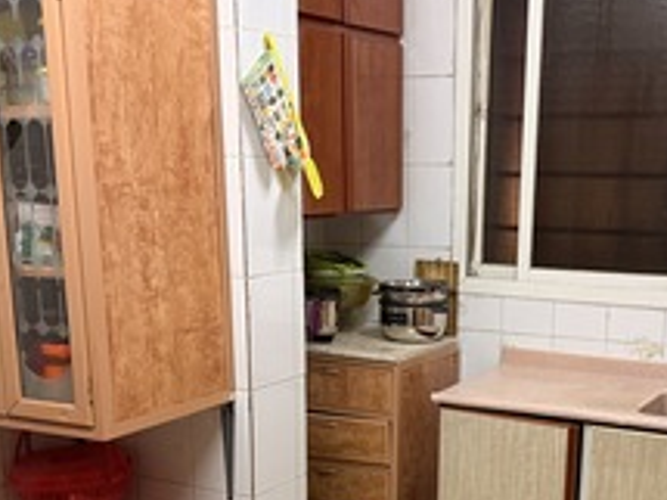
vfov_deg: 27.9
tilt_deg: -13.1
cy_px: 411
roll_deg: -1.1
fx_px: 982
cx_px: 433
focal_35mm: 51
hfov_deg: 37.2
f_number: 1.78
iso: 640
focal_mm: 6.76
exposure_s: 1/40
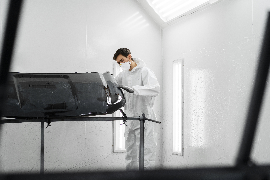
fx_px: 412
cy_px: 90
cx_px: 135
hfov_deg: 36.2
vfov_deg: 24.6
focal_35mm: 55
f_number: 3.5
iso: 250
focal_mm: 55
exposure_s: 1/125
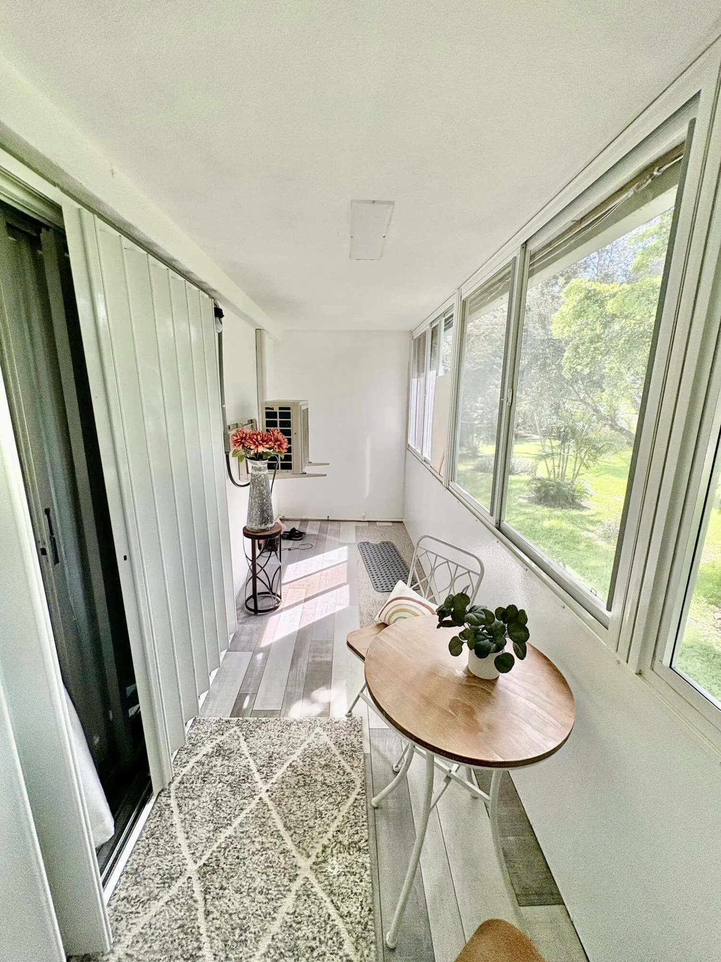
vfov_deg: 102.1
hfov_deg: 85.7
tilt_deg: -12.0
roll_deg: -0.2
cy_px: 481
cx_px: 360
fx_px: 389
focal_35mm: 14
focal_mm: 2.22
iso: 125
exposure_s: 1/99
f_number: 2.2
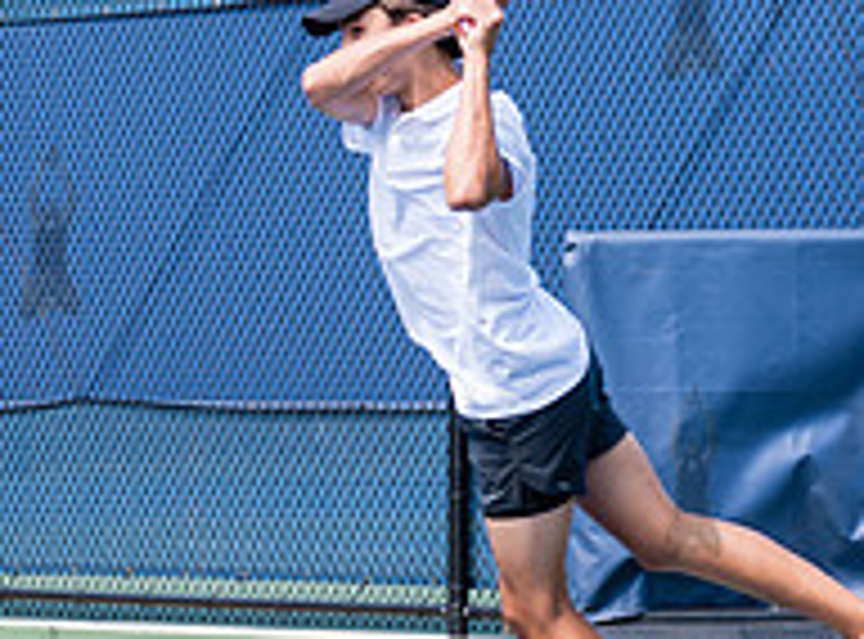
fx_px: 7202
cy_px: 181
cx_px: -192
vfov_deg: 5.1
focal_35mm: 290
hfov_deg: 6.8
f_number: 4
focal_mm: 76
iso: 100
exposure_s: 1/200
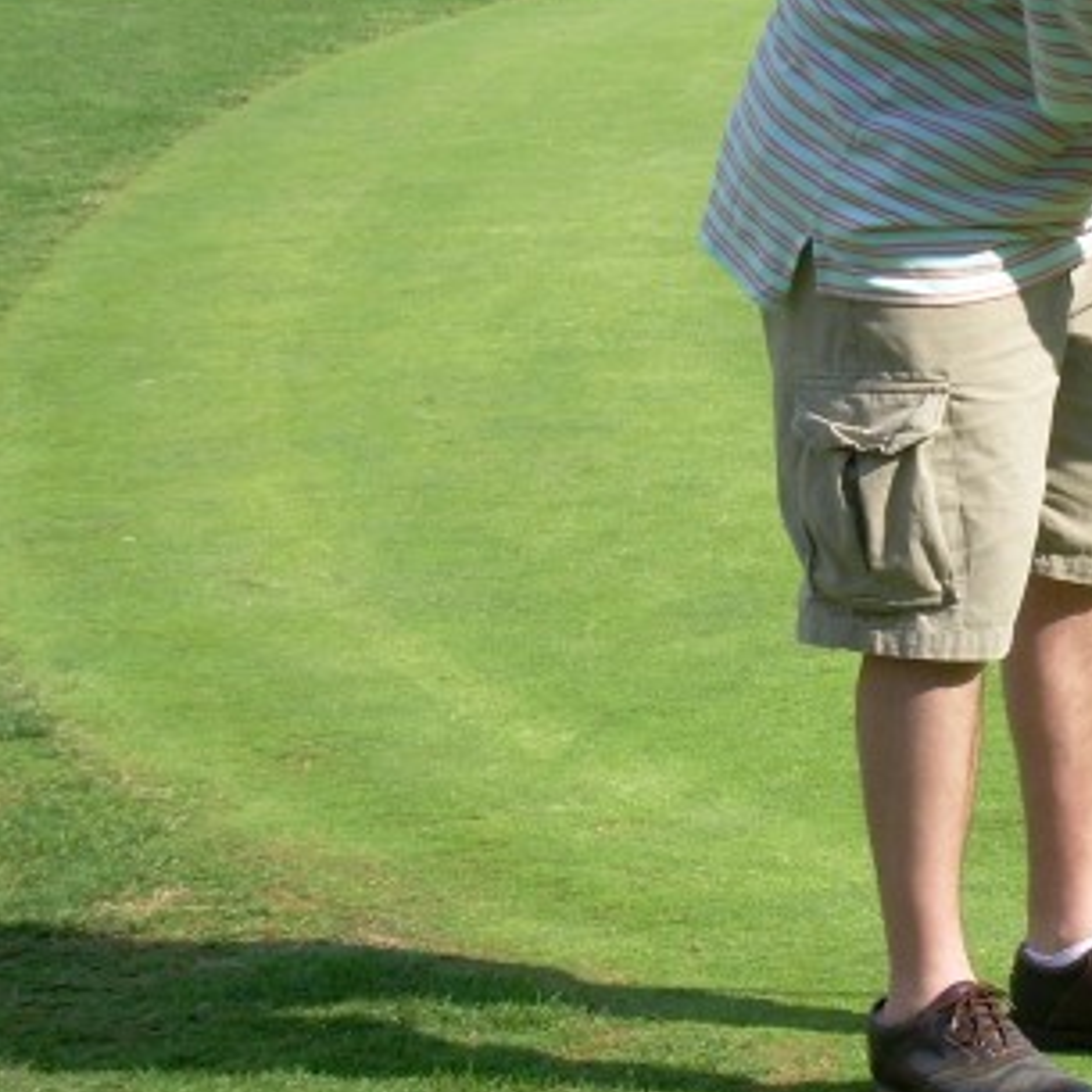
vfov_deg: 12.2
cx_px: 1110
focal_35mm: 143
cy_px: 347
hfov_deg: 12.1
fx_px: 5104
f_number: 6.5
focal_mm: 13.2
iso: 50
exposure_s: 1/149
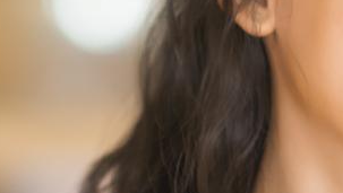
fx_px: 5343
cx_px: 689
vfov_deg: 2.1
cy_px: 241
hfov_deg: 3.6
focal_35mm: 587
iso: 400
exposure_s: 1/100
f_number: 2
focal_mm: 85
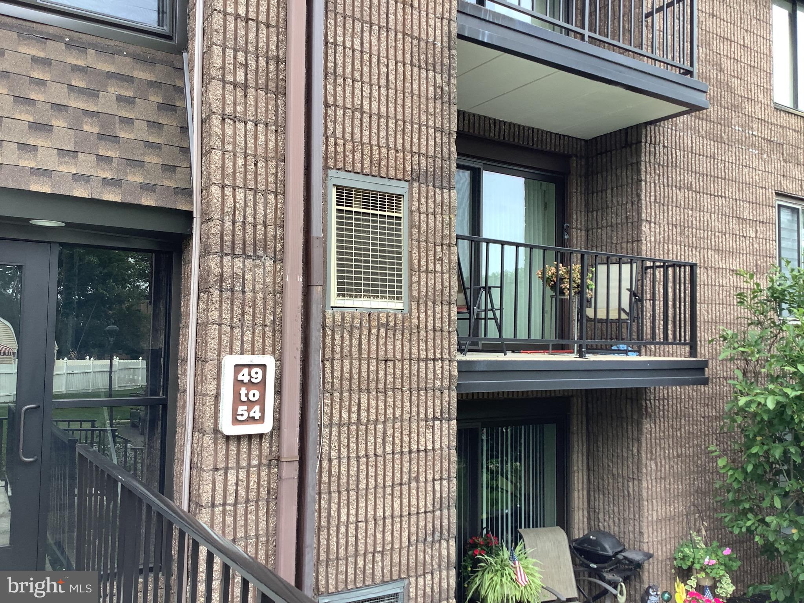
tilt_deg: +0.3
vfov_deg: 45.4
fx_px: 720
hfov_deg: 58.4
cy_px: 302
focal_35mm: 31
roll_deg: -0.5
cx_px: 402
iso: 25
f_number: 2.4
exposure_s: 1/120
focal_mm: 3.3
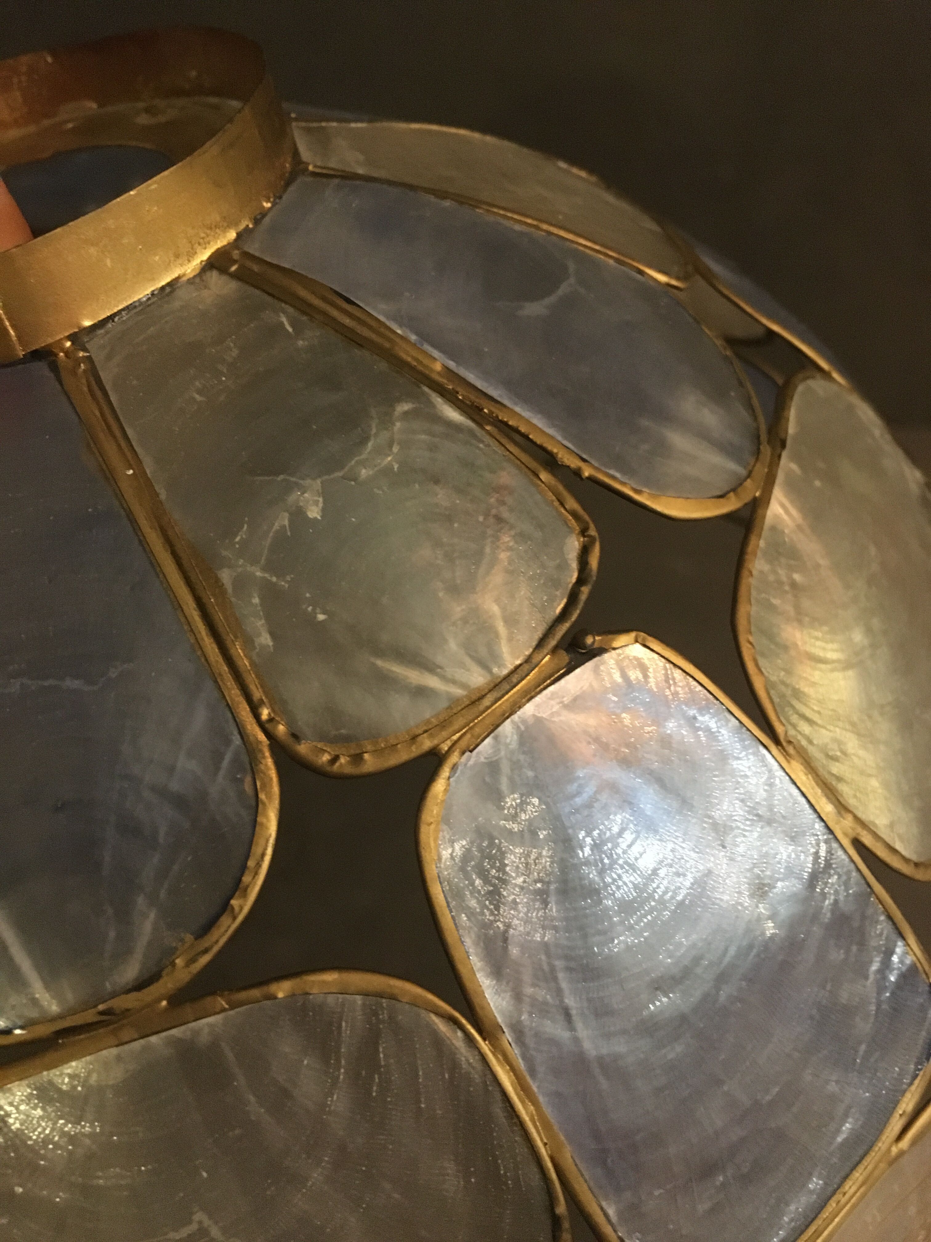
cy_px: 621
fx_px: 1040
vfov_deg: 61.7
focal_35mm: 29
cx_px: 466
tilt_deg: -51.5
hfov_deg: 48.2
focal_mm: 4.15
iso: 320
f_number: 2.2
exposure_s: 1/17
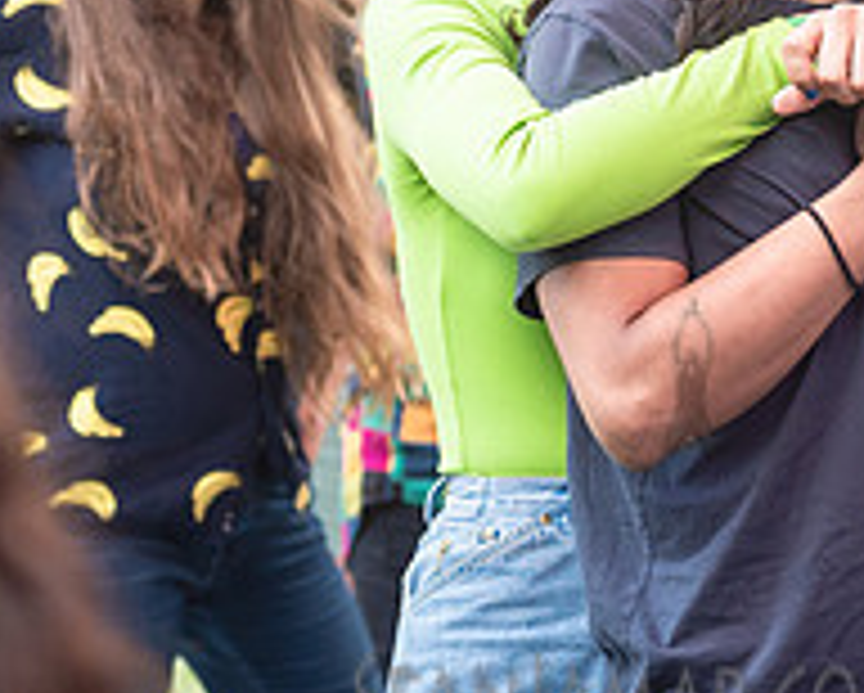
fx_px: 5811
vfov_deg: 6.8
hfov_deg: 8.5
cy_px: -61
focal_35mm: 227
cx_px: 688
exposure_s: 1/125
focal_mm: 80
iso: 500
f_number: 4.5
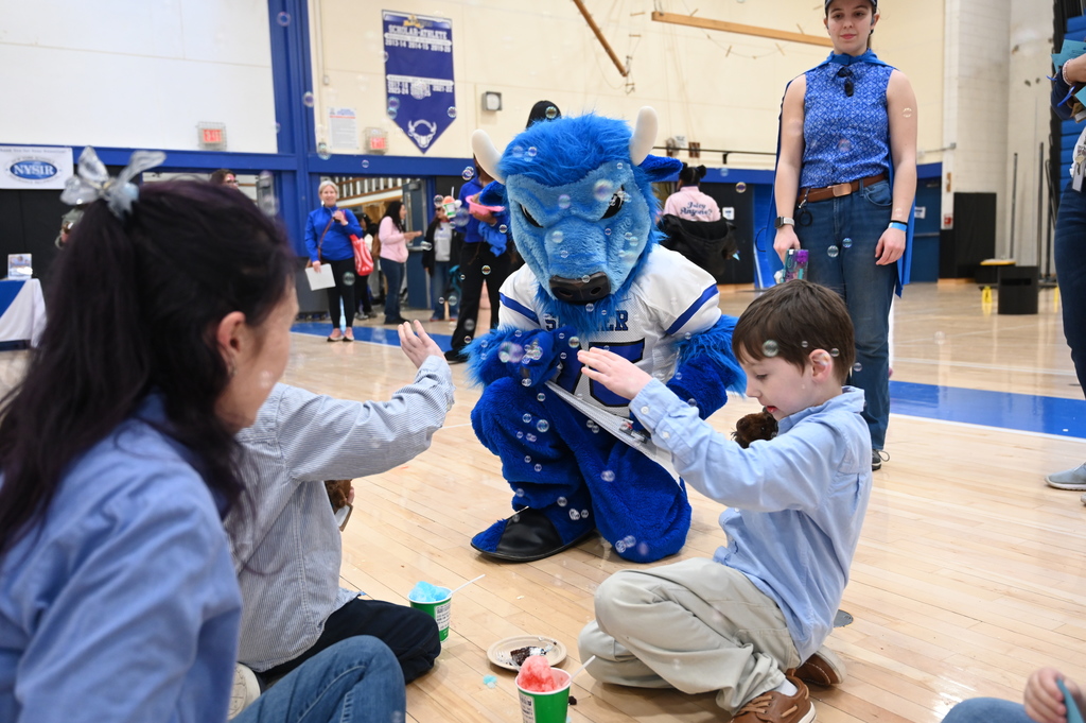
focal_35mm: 30
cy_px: 362
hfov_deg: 61.1
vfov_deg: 42.9
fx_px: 919
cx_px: 543
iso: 2000
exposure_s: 1/125
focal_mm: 30.5
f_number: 4
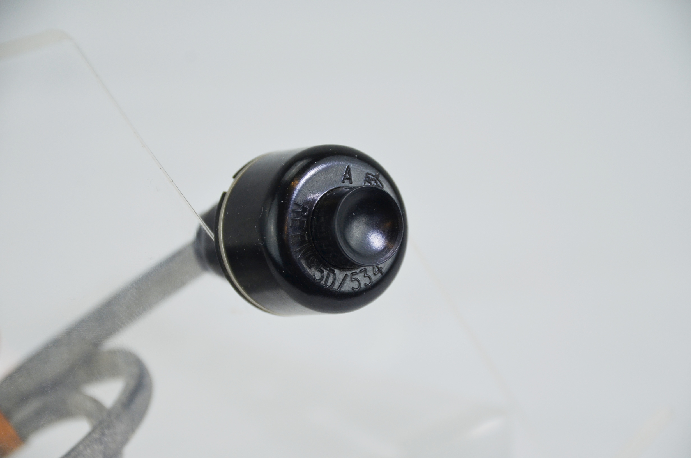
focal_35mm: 150
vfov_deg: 9.1
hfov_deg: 13.7
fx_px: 2873
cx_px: 346
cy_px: 229
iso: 400
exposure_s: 1/320
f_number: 5.6
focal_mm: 100
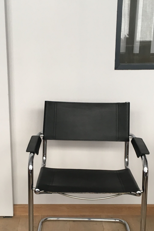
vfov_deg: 35.4
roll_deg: +0.4
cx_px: 56
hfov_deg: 24.1
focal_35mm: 56
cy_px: 146
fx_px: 359
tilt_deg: -16.9
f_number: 2.2
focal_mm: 4.15
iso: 80
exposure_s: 1/33
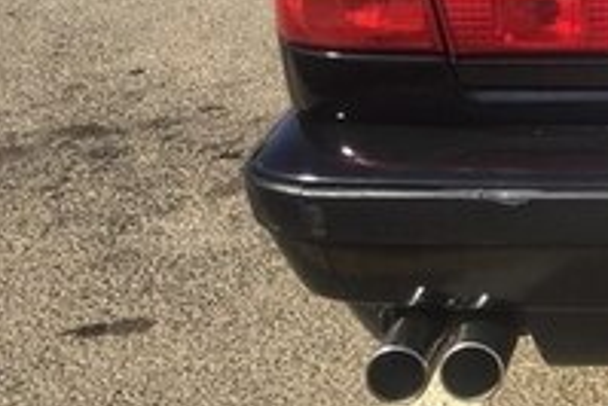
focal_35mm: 100
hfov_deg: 17.7
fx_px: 1690
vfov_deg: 13.2
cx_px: 978
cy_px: -148
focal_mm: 4.15
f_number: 2.2
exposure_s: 1/1364
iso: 32
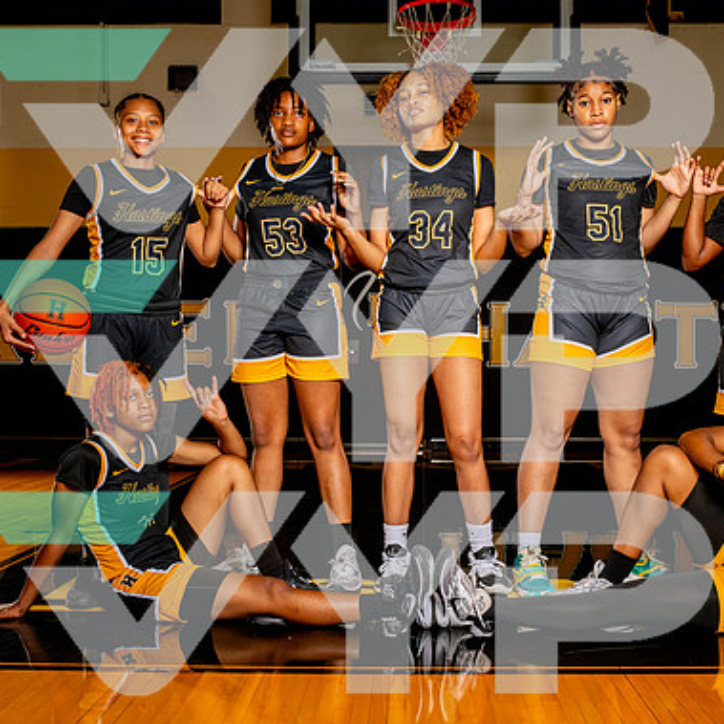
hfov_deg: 35.3
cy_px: 408
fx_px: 1136
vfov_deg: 35.3
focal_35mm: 48
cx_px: 387
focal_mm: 32
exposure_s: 1/250
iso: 400
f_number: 8
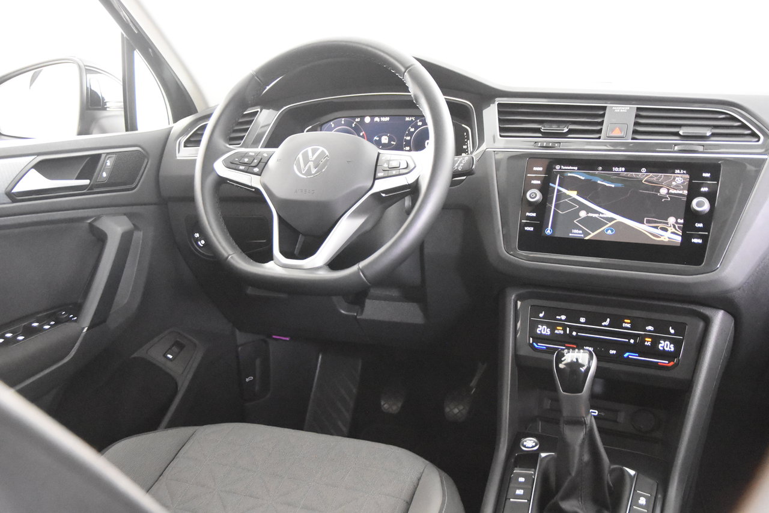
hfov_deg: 53.1
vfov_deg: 36.9
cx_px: 384
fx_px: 769
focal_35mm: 36
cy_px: 256
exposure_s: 1/40
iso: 11400
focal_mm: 24
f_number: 3
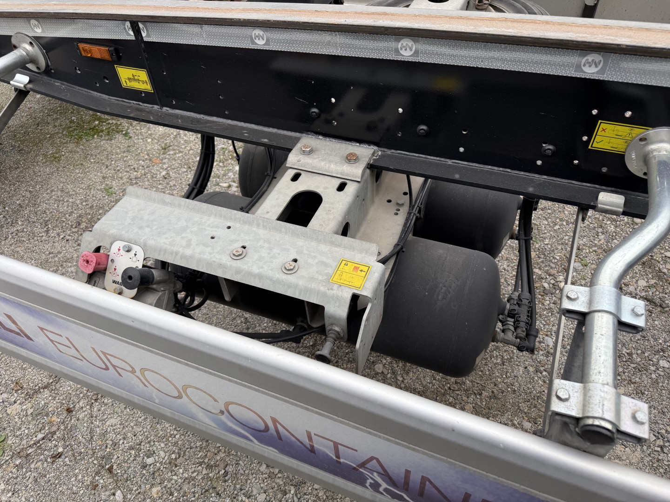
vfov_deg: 56.8
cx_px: 335
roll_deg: +0.5
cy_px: 251
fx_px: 465
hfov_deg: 71.6
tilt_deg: -44.6
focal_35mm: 24
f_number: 1.78
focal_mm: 6.76
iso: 64
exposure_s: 1/242
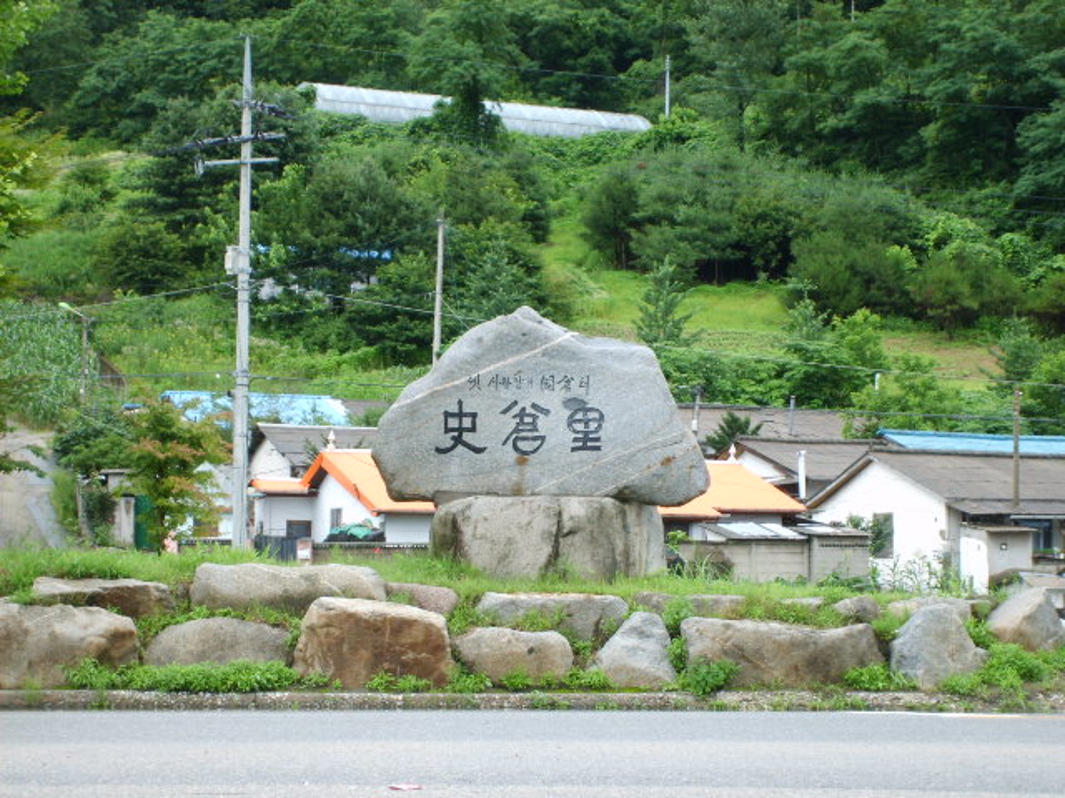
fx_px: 3230
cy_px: 399
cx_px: 532
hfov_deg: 18.7
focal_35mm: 105
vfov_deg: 14.1
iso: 50
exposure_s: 1/125
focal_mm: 17.4
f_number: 4.9
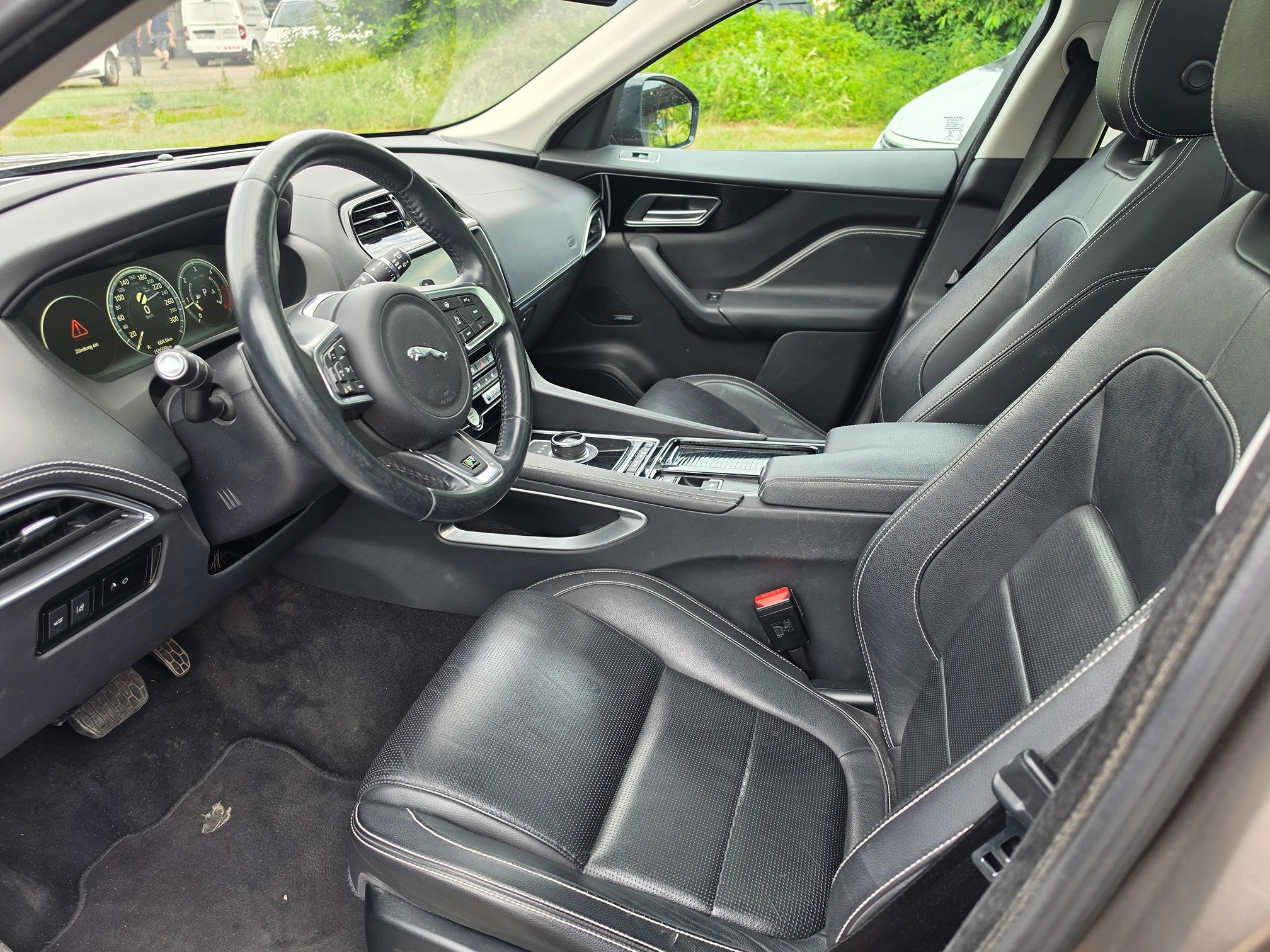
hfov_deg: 73.9
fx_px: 844
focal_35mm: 23
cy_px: 476
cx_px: 635
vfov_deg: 58.9
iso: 40
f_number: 1.4
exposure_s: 1/180
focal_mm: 6.5
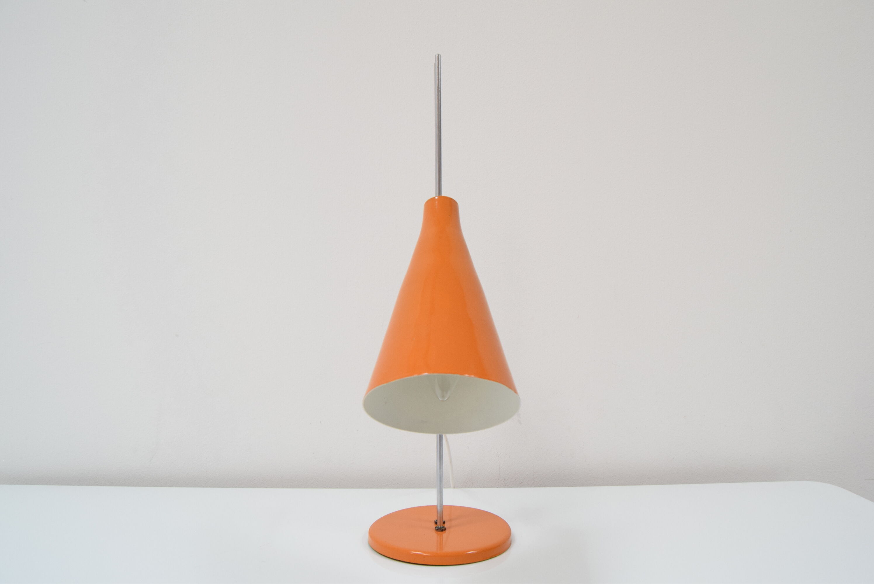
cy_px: 292
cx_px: 437
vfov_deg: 48.0
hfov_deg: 67.3
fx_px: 656
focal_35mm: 27
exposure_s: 1/160
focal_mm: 18
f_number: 6.3
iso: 1600
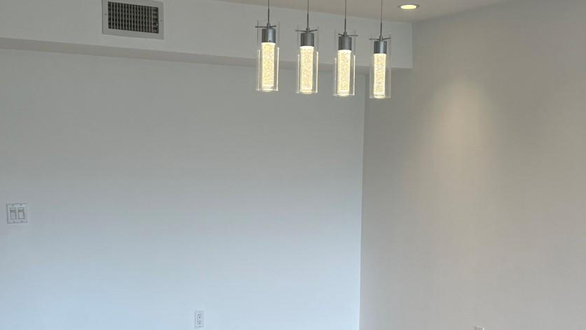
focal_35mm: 54
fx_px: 839
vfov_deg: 21.9
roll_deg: -0.9
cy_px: 263
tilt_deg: -7.6
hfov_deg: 38.5
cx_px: 274
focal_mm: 5.7
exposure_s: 1/177
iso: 40
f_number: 1.5
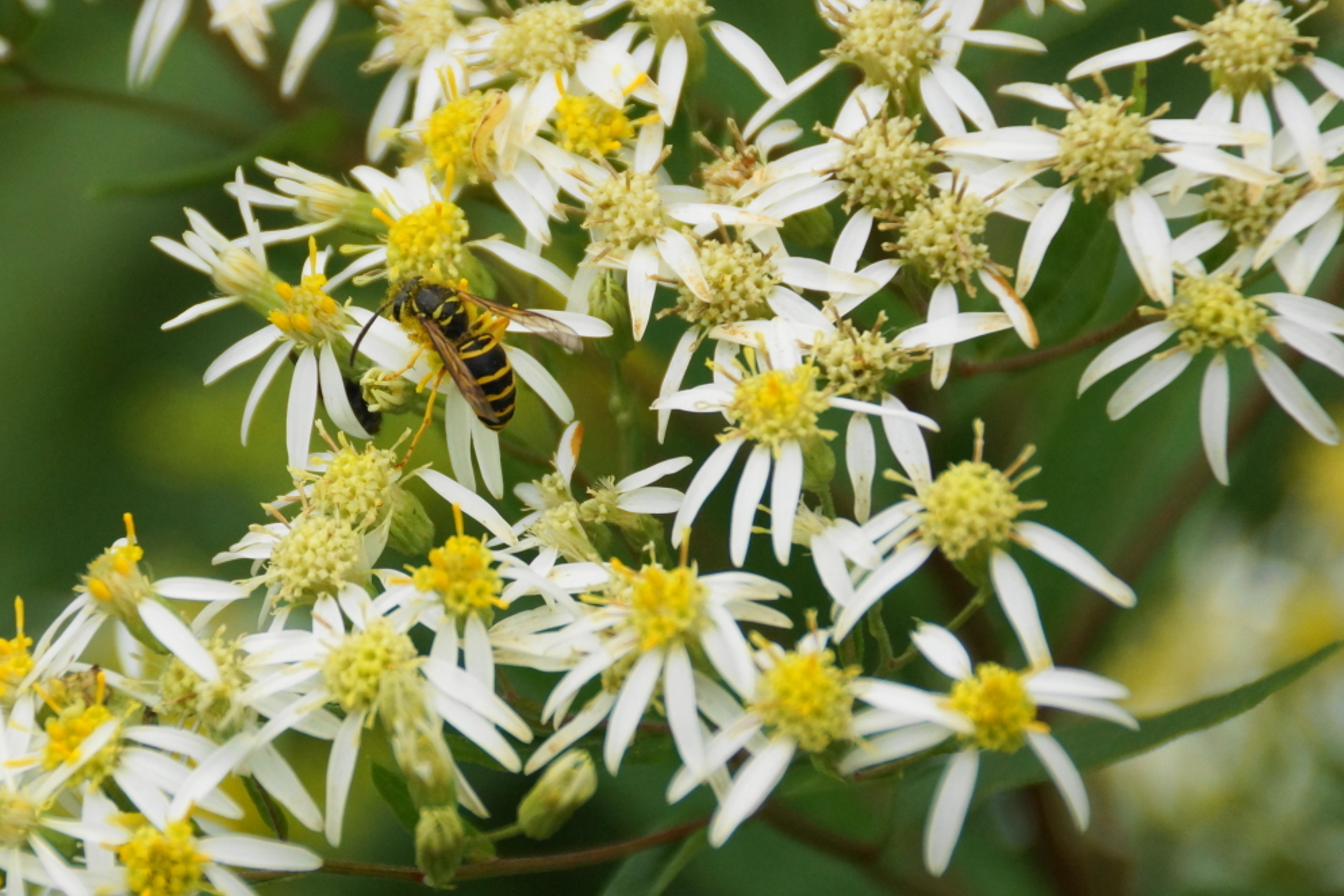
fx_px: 14076
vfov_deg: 3.6
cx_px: 675
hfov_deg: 5.5
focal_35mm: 377
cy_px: 449
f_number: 6.3
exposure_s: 1/400
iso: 500
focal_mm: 250
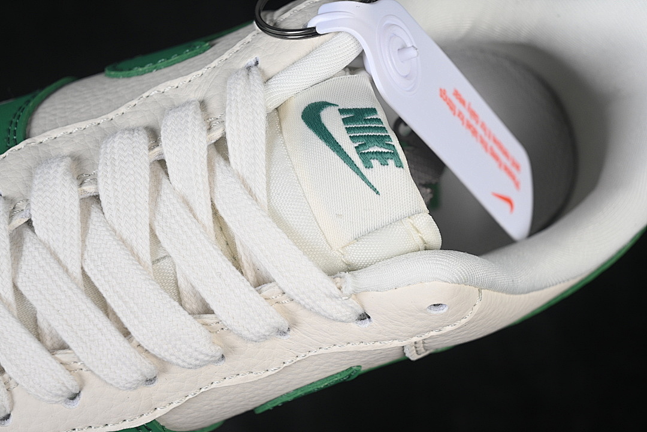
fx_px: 1348
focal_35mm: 75
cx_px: 324
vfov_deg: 18.2
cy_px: 216
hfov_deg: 27.0
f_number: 7.1
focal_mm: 50
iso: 160
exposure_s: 1/80
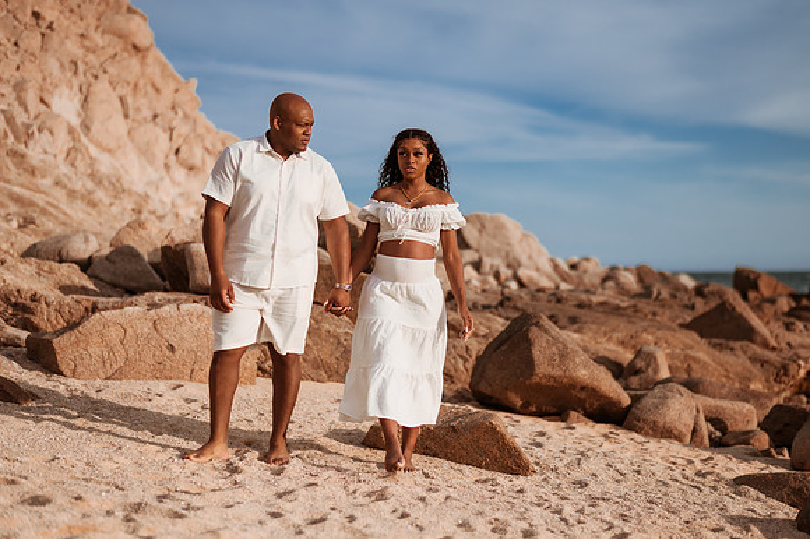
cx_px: 405
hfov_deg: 33.6
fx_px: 1341
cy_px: 270
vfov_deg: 22.7
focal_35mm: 60
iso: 100
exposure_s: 1/8000
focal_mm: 58
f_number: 1.8
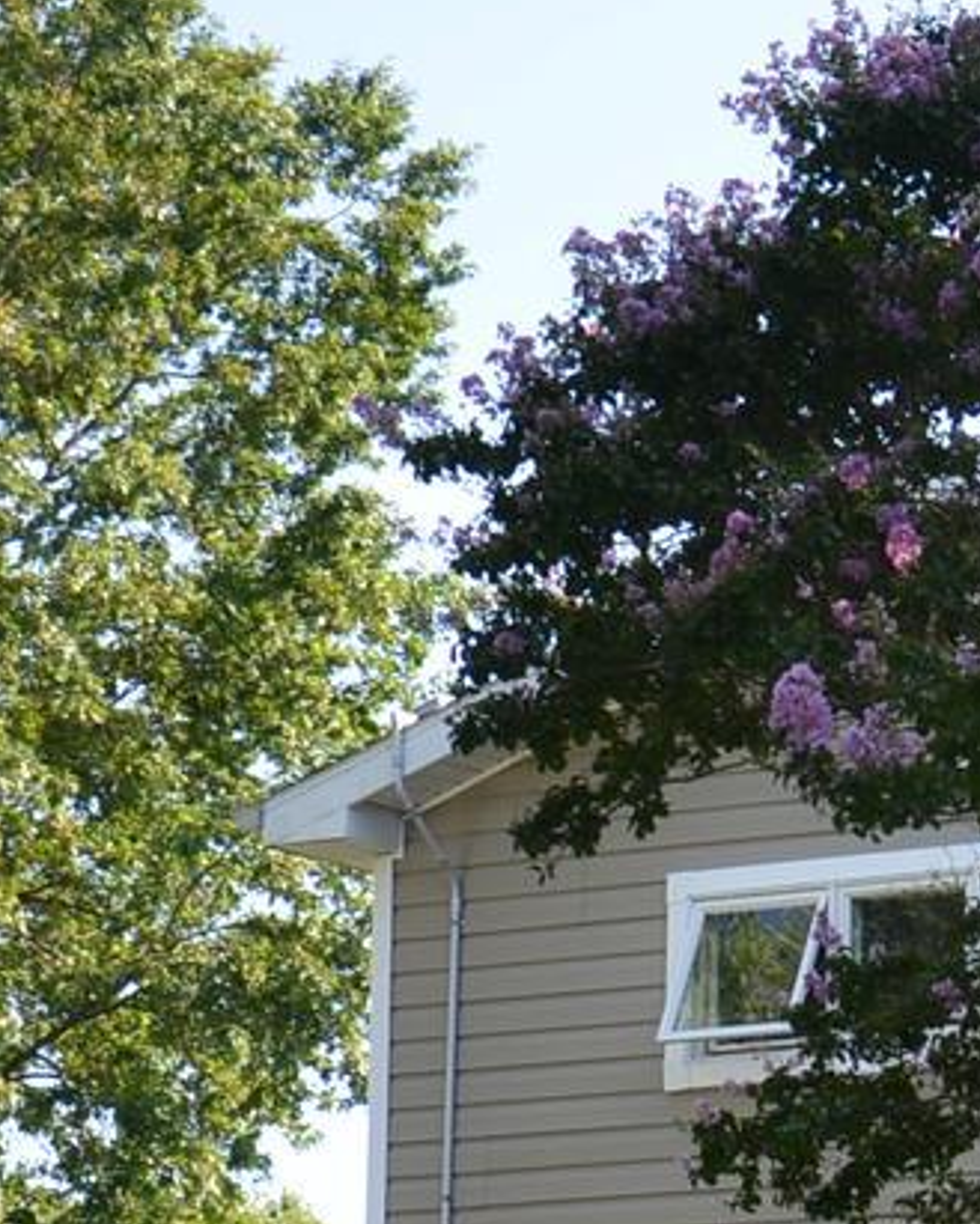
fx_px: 6089
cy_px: 1126
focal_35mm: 168
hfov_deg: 8.5
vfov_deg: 11.4
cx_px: 2237
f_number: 4
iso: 100
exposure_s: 1/250
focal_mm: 24
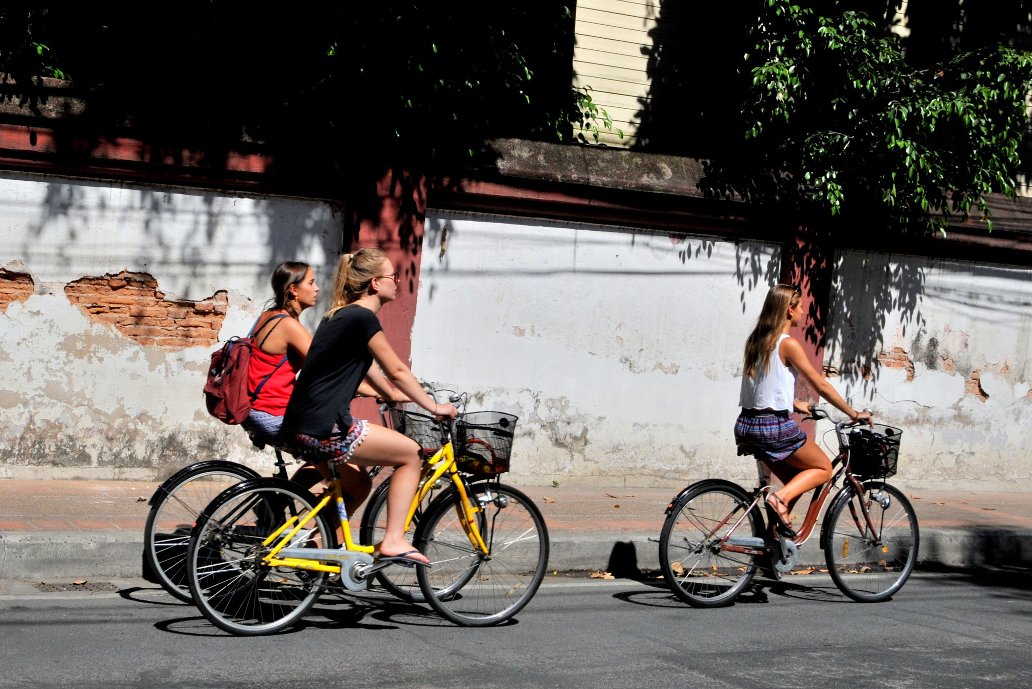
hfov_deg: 44.9
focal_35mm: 44
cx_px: 516
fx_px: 1248
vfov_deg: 30.9
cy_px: 344
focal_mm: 29
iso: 200
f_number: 13
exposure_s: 1/640
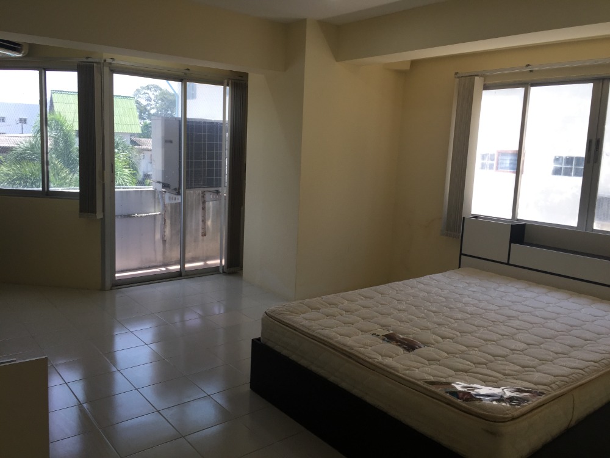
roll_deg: -3.2
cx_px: 305
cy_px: 229
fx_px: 511
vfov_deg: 48.2
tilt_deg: -5.9
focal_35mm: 29
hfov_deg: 61.7
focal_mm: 4.15
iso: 40
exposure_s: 1/100
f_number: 2.2
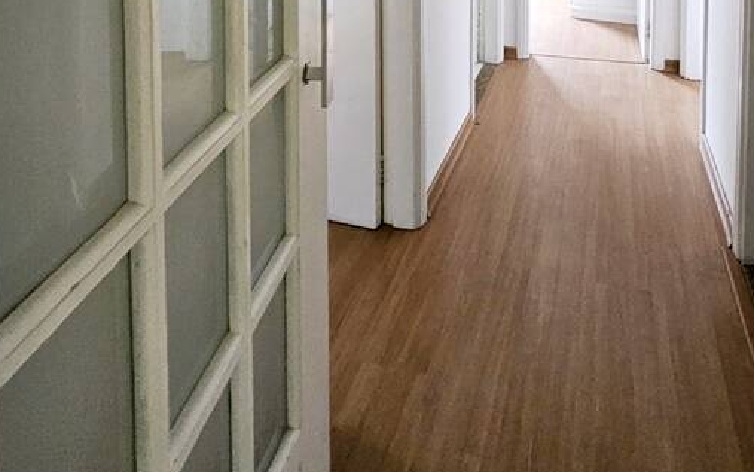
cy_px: -129
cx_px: 455
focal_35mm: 29
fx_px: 596
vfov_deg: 33.0
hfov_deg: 64.0
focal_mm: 1.7
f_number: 2.2
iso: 400
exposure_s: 1/30
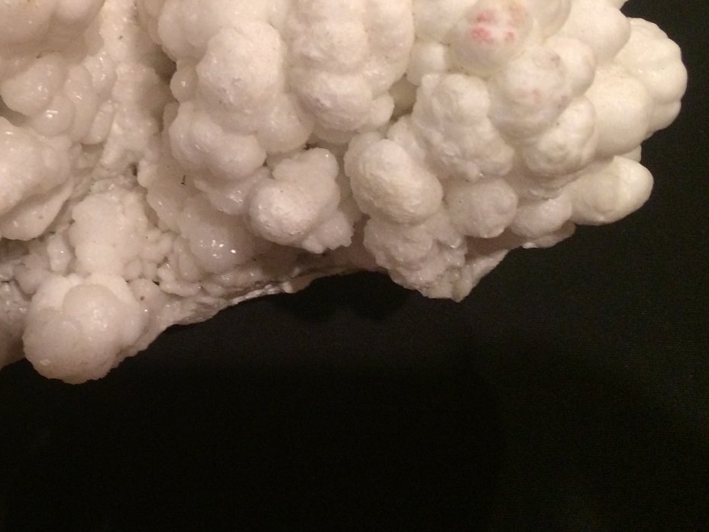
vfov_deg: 28.6
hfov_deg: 36.4
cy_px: 121
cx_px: 103
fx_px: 1024
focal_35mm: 50
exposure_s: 1/15
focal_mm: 4.15
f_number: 2.2
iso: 320
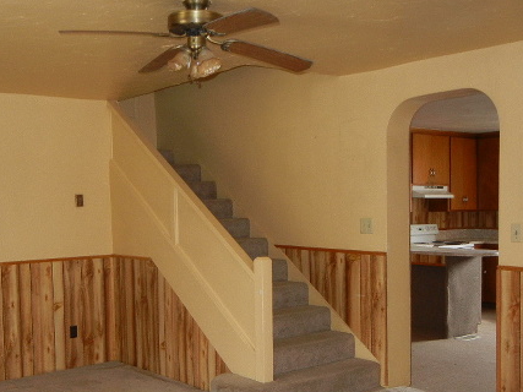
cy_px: 234
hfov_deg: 41.9
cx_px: 212
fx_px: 680
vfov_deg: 32.1
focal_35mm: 45
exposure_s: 1/30
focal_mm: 5.4
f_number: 3.5
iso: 248
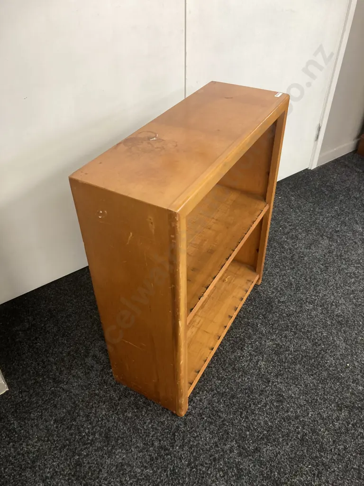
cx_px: 182
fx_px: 393
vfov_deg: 63.4
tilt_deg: -40.7
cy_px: 243
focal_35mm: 28
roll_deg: -2.4
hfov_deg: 49.7
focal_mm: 3.99
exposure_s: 1/50
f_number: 1.8
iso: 160
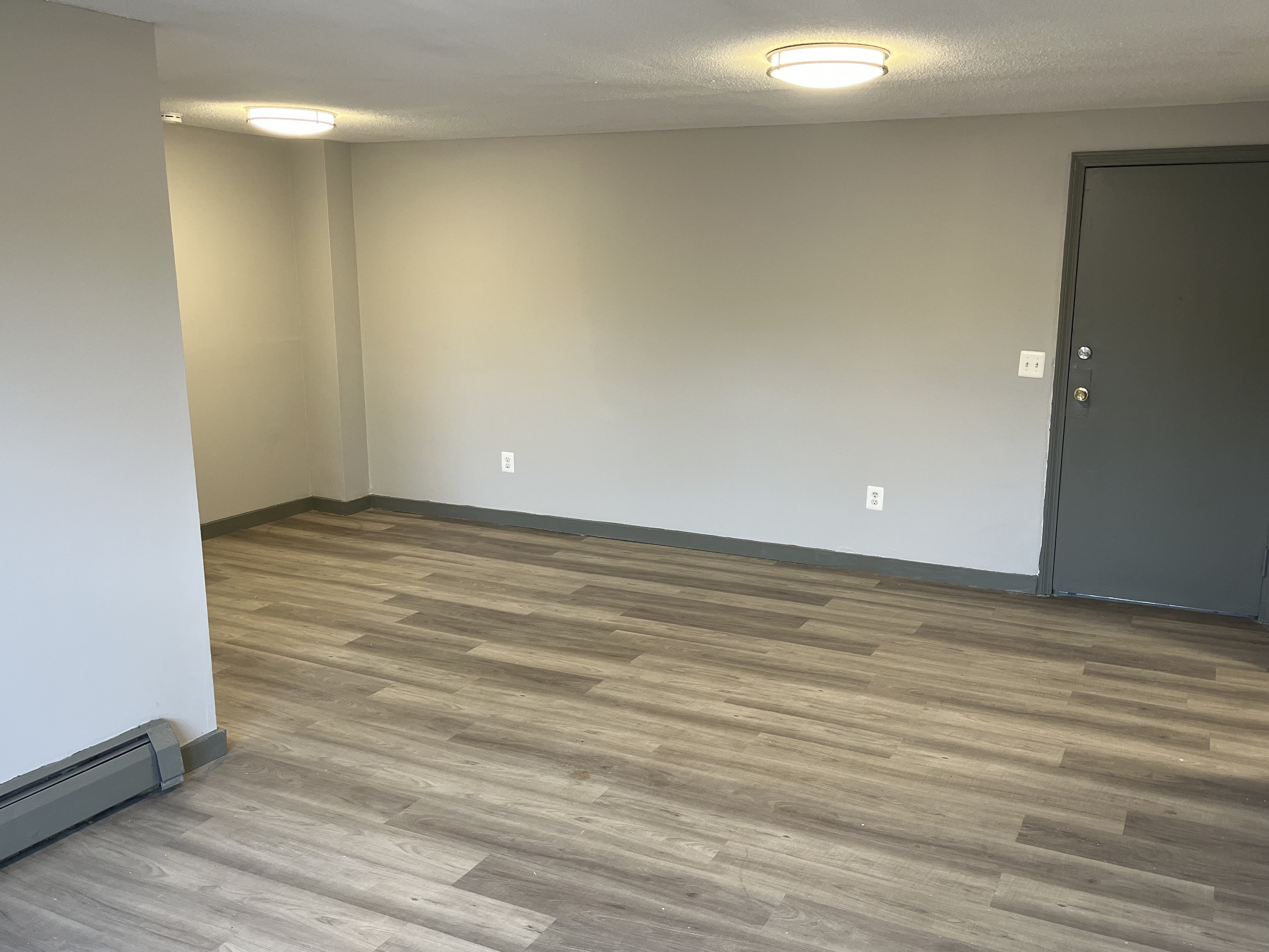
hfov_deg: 59.9
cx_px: 669
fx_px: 1100
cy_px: 503
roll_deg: +0.0
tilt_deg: -13.5
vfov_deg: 46.8
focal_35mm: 30
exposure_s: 1/120
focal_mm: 5.1
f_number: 1.6
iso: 100
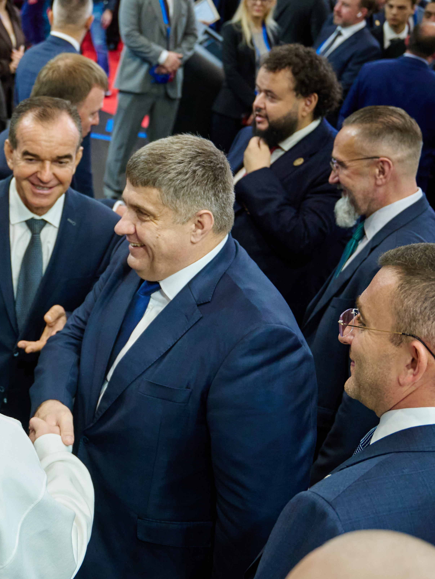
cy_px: 280
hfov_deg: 22.7
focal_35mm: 61
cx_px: -45
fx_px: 1020
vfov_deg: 31.7
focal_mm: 34.5
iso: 3200
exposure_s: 1/320
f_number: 4
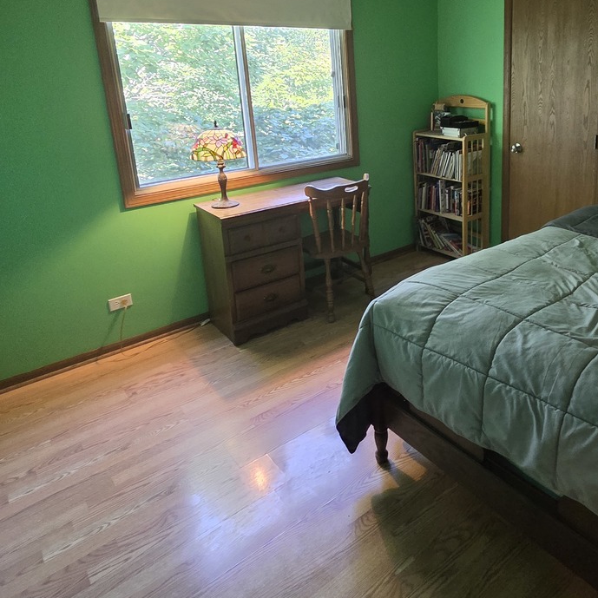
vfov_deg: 62.9
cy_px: 185
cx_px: 417
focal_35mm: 24
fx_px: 469
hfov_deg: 62.8
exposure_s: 1/60
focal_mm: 2.2
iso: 640
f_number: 2.2
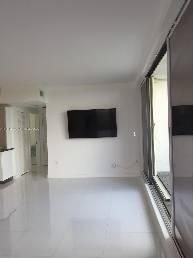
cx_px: 96
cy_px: 129
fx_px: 216
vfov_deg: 61.7
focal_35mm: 29
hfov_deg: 48.2
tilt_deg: +1.0
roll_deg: +3.0
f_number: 2.2
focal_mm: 4.15
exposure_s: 1/124
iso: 32
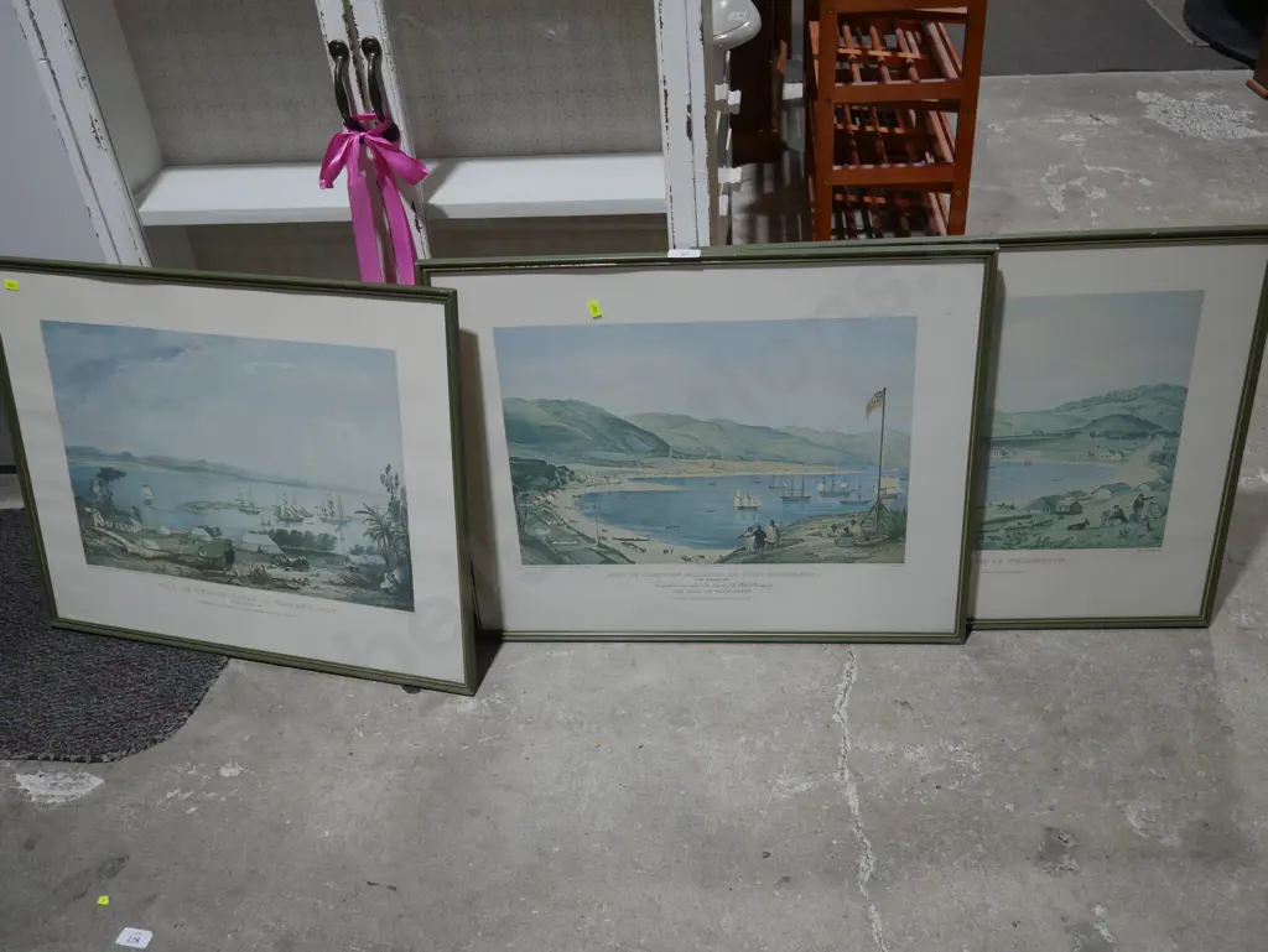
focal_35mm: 32
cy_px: 476
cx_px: 634
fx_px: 1173
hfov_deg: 56.8
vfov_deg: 44.2
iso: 200
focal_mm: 16
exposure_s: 1/80
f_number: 3.6
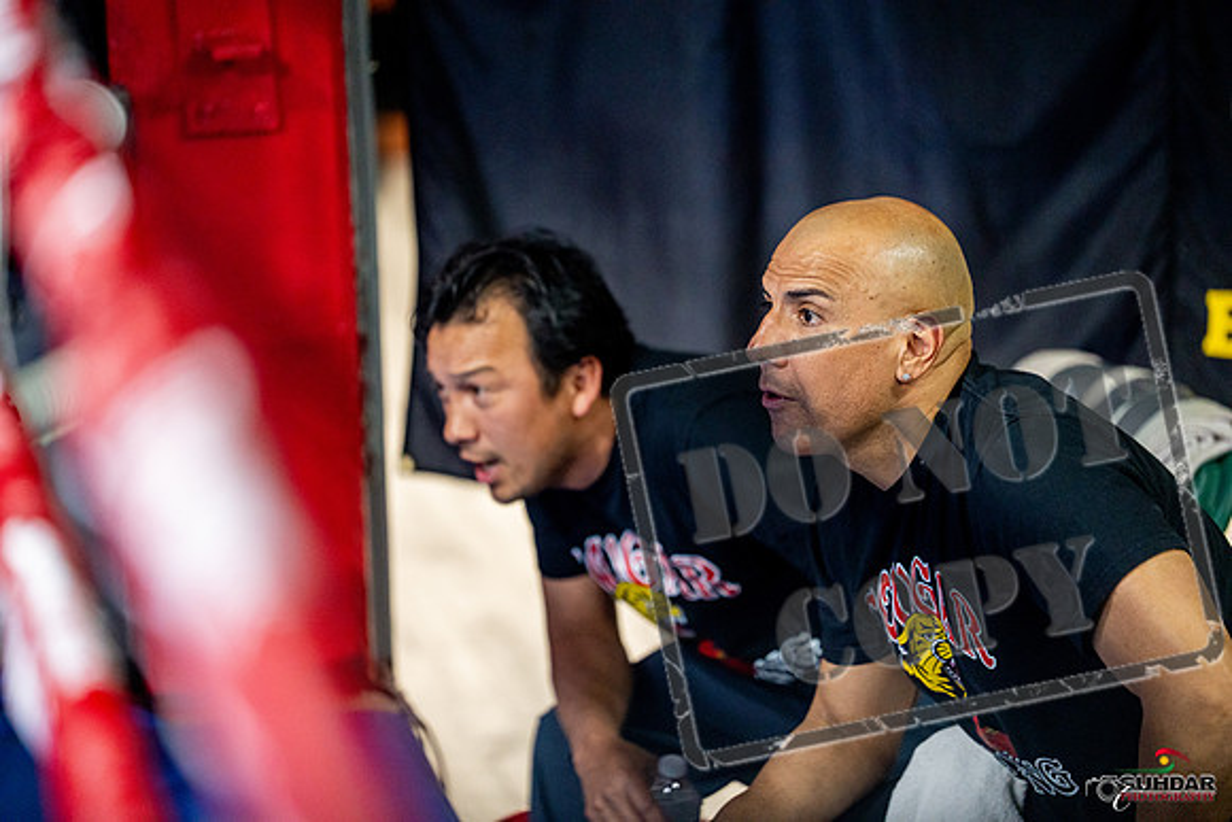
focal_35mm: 150
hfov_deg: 13.7
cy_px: 411
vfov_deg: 9.2
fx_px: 5134
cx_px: 616
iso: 4000
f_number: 2
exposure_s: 1/800
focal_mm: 150
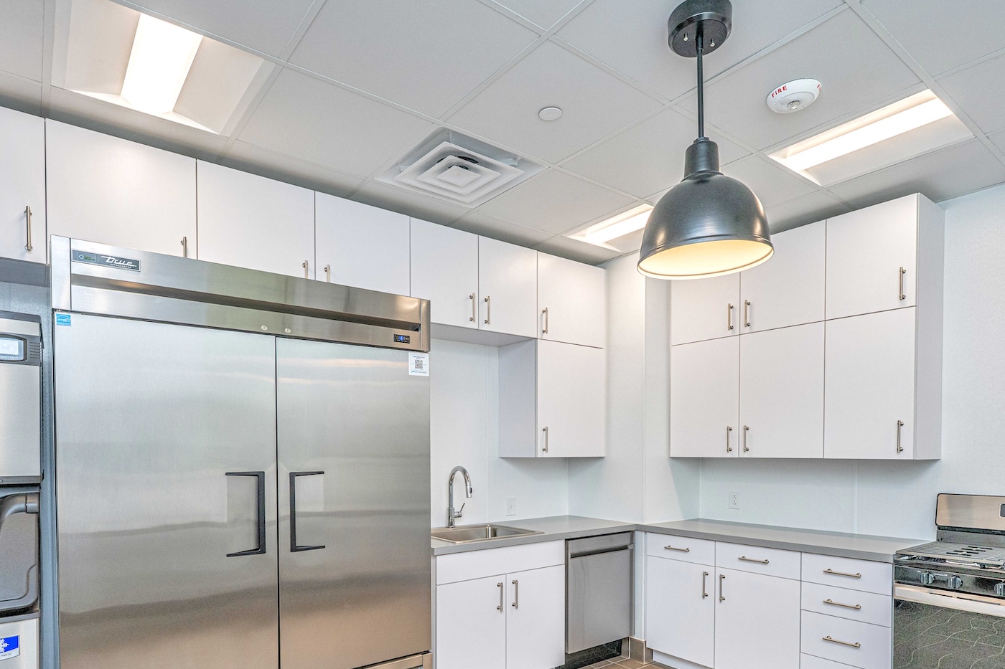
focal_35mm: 20
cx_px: 478
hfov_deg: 83.9
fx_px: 558
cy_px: 468
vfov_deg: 59.8
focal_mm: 14
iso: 400
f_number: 6.3
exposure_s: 1/200
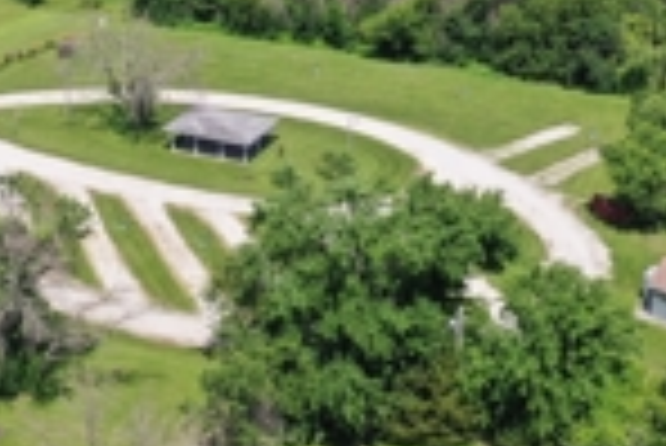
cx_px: 261
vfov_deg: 15.8
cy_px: 5
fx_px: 1574
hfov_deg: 23.8
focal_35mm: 85
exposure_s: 1/400
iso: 100
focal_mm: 10.26
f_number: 5.6
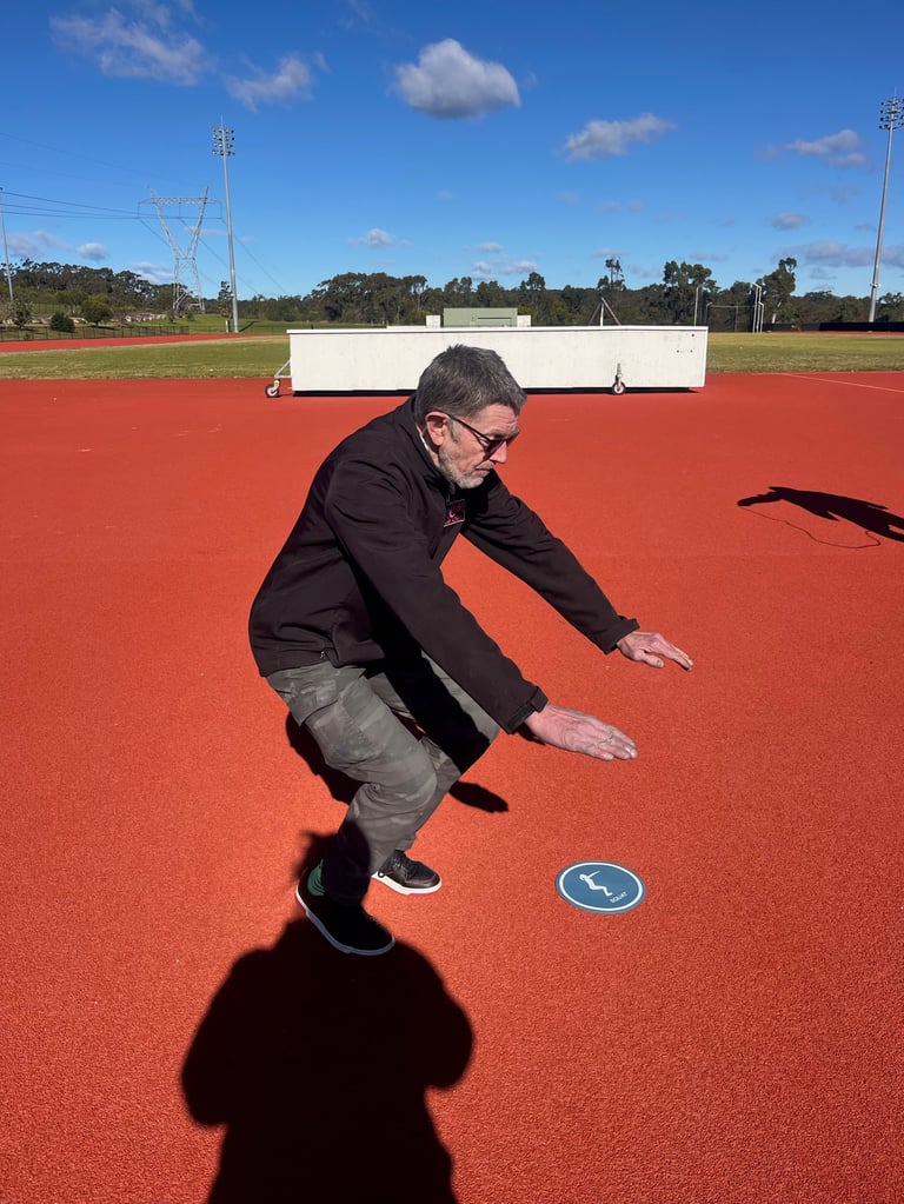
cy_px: 602
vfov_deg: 67.3
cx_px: 452
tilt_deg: -17.2
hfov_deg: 53.1
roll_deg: +0.4
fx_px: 905
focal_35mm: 26
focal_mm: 5.1
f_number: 1.6
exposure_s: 1/4016
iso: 50
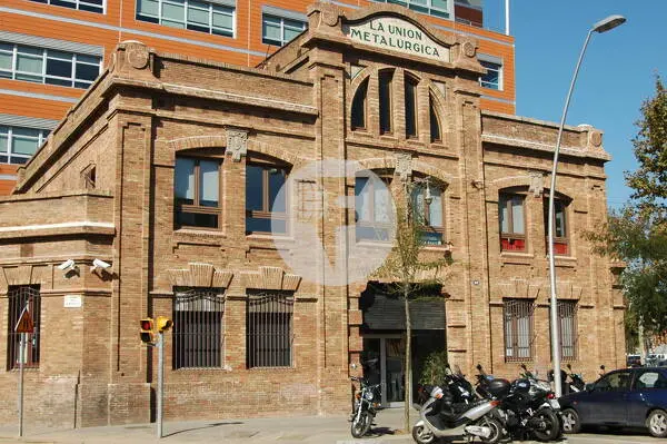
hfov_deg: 46.4
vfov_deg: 31.8
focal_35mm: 42
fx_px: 778
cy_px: 222
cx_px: 334
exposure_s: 1/400
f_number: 9
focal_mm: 28
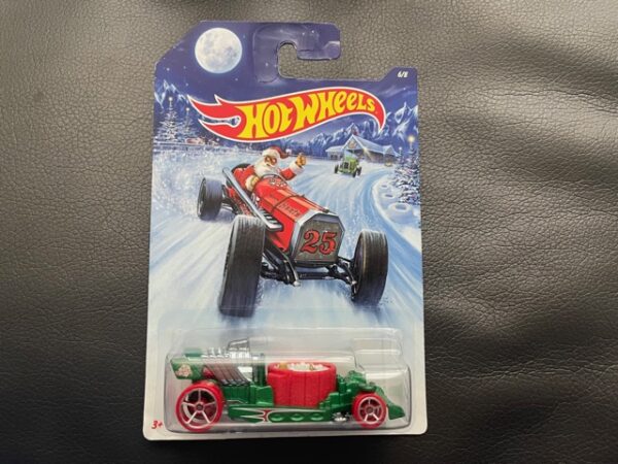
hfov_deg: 67.3
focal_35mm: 26
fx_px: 464
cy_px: 232
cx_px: 309
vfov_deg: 53.1
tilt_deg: -76.9
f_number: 1.6
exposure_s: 1/60
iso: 400
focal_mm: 4.2
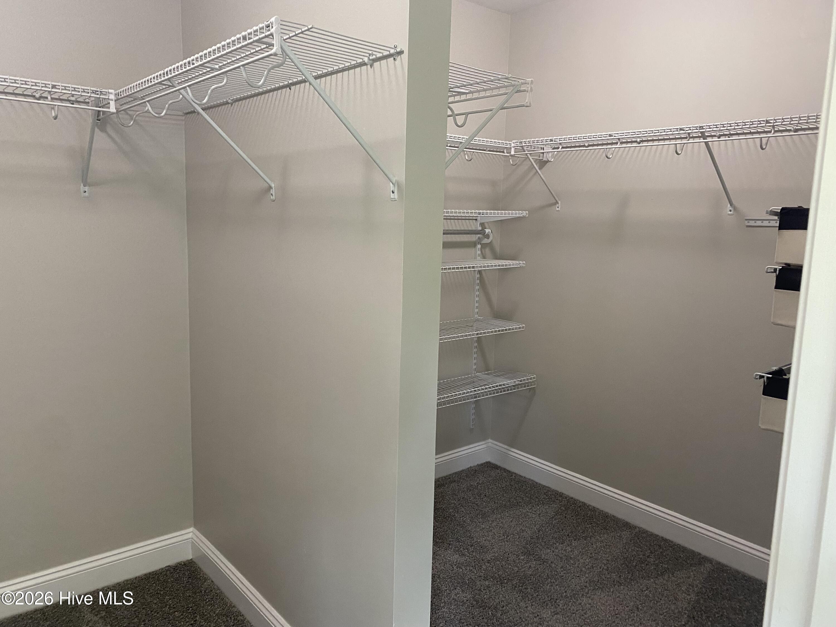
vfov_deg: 53.1
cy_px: 314
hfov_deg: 67.3
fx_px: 628
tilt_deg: -10.7
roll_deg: -1.2
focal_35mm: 26
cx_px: 418
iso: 320
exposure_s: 1/60
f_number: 1.8
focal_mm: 4.25
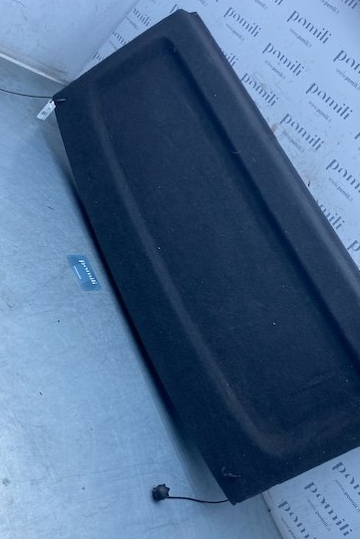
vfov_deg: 58.7
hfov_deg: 41.1
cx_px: 195
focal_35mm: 32
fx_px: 480
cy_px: 278
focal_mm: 4.25
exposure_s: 1/666
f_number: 1.8
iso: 32
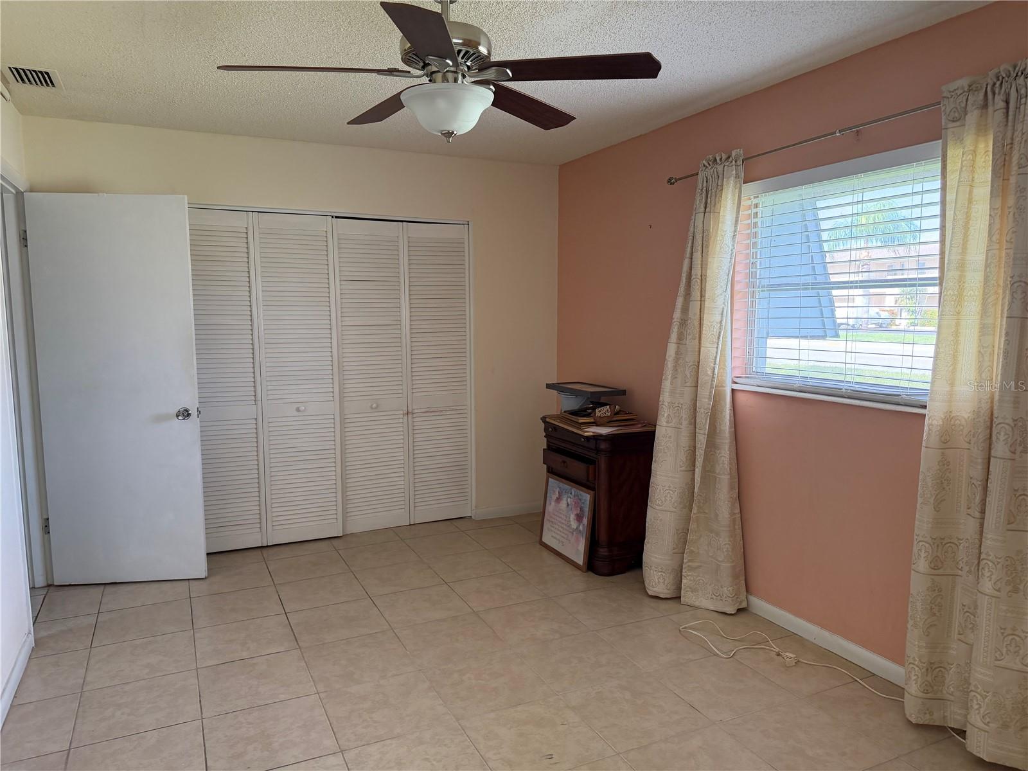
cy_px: 386
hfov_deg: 71.6
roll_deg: +0.1
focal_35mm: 24
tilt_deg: -6.4
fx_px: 713
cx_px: 514
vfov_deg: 56.8
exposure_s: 1/99
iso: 200
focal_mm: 6.76
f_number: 1.78
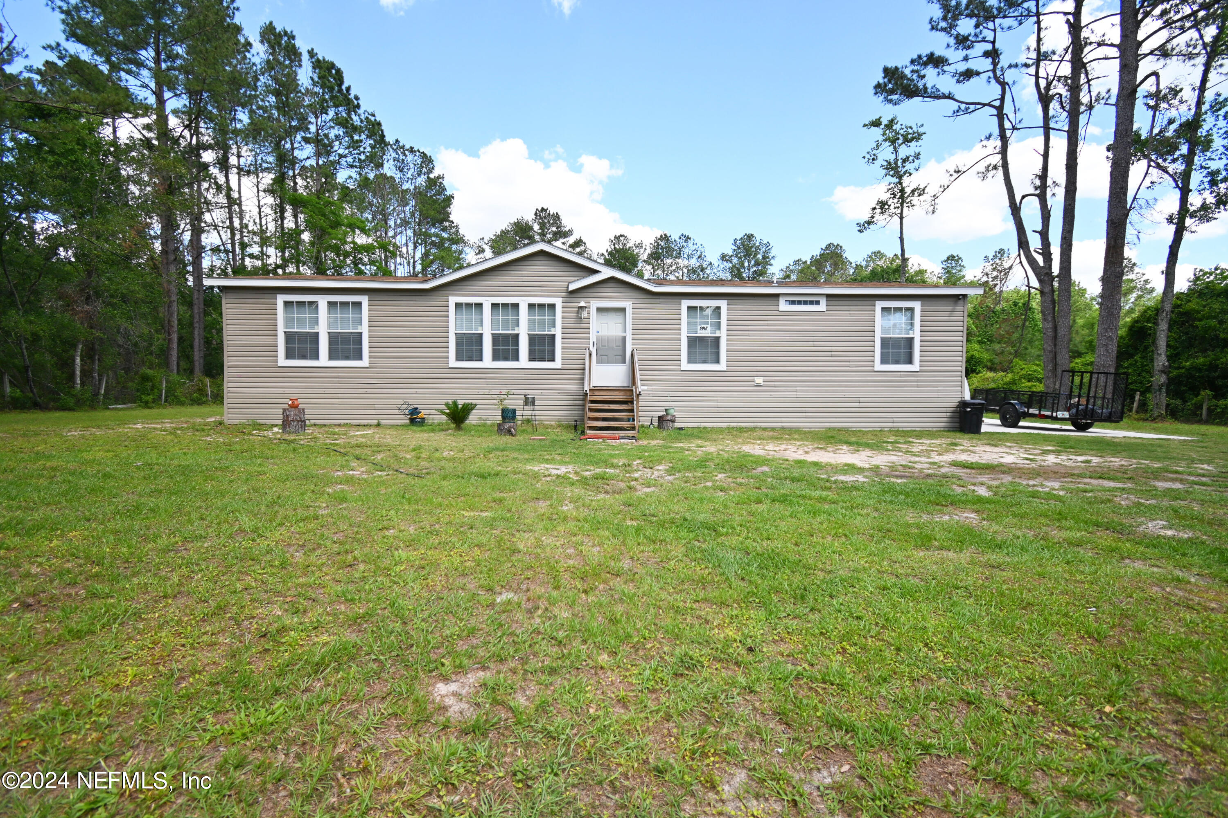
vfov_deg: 77.3
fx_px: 512
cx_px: 614
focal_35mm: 15
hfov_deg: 100.4
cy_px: 409
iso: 100
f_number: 4.5
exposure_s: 1/350
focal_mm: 10
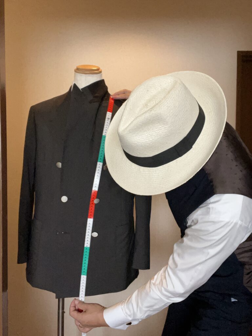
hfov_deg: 46.8
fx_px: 291
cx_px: 126
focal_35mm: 30
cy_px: 168
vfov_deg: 60.0
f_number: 2.2
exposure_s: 1/50
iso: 400
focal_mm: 2.71
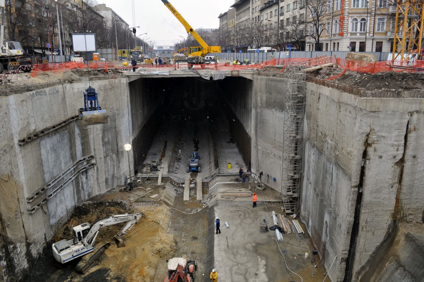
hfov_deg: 67.4
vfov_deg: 47.8
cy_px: 141
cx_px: 212
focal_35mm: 27
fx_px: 318
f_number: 6.3
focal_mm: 18
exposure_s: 1/160
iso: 200
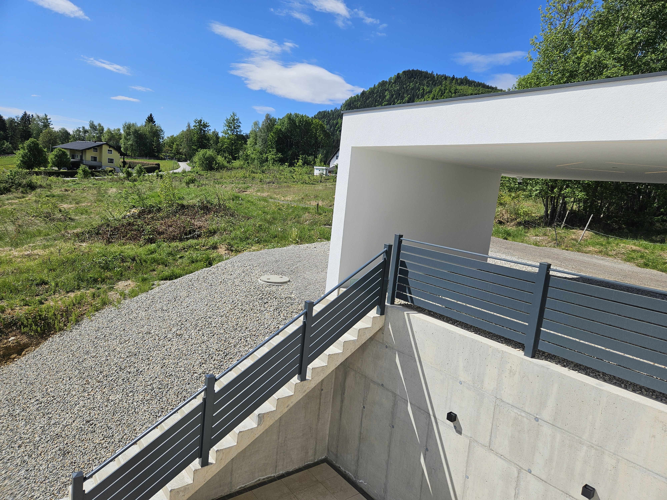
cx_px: 334
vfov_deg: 58.9
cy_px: 250
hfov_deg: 73.9
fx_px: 443
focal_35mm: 23
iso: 25
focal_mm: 5.4
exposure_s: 1/2723
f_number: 1.8
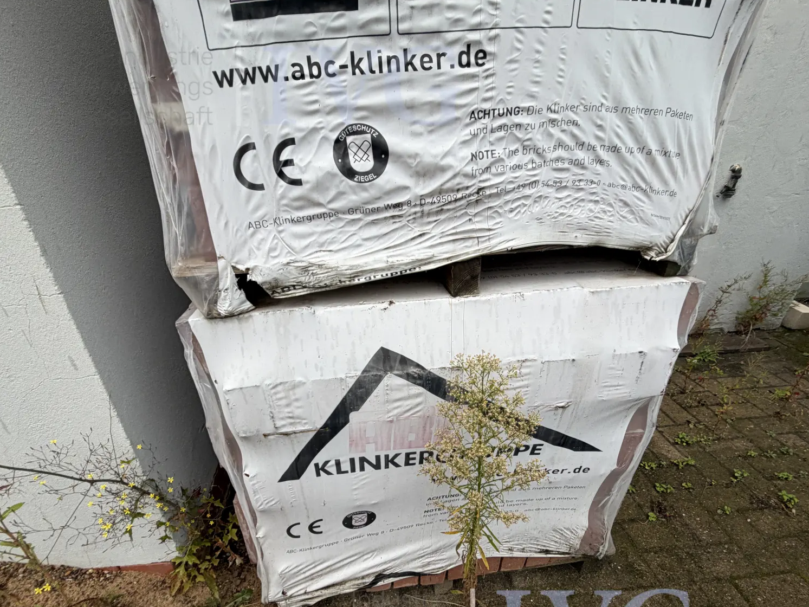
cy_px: 357
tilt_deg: -30.5
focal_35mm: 18
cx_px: 384
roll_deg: +2.2
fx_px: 421
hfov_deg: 87.7
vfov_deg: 71.0
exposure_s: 1/187
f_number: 2.2
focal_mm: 2.22
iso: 40
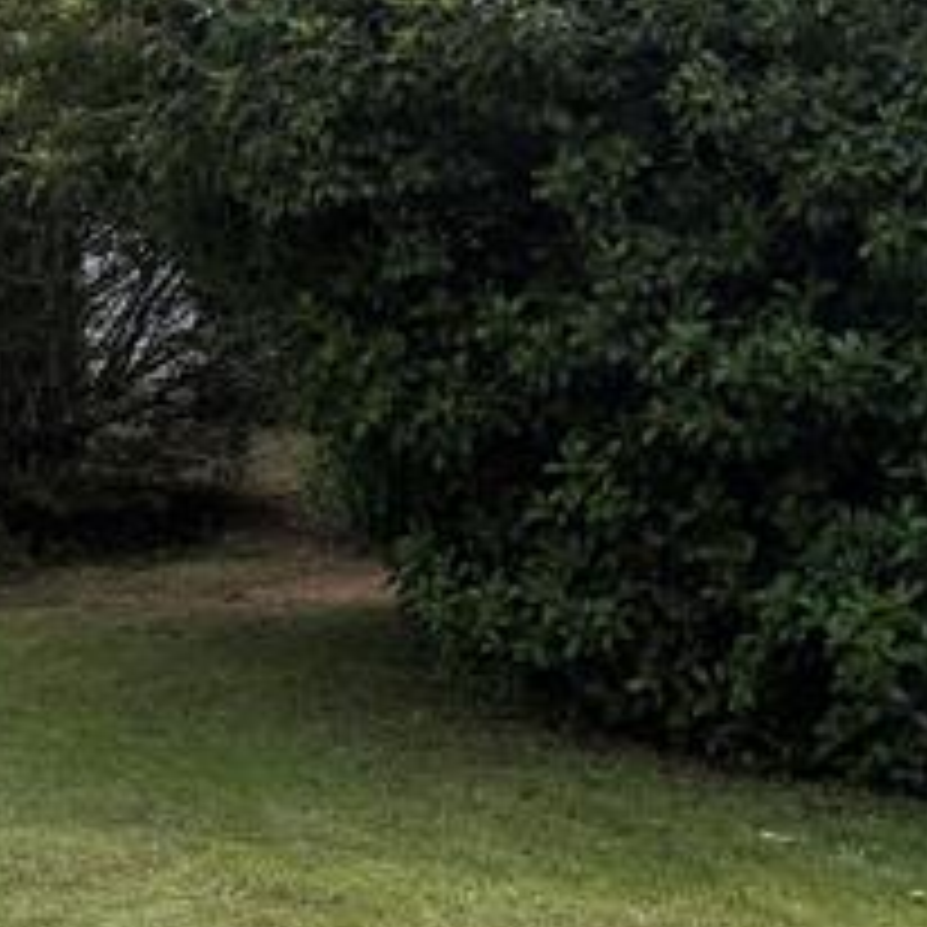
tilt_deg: +5.5
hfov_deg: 13.4
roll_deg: -1.2
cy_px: -81
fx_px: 3454
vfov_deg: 14.9
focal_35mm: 114
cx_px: -855
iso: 64
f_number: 1.6
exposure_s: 1/2639
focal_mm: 5.96
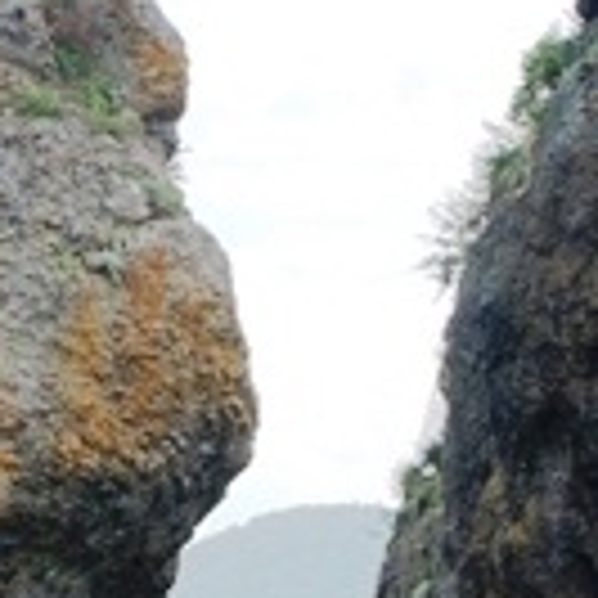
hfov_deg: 9.4
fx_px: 3596
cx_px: -76
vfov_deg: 9.5
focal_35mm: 184
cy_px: 234
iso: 200
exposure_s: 1/500
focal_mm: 24
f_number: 6.3
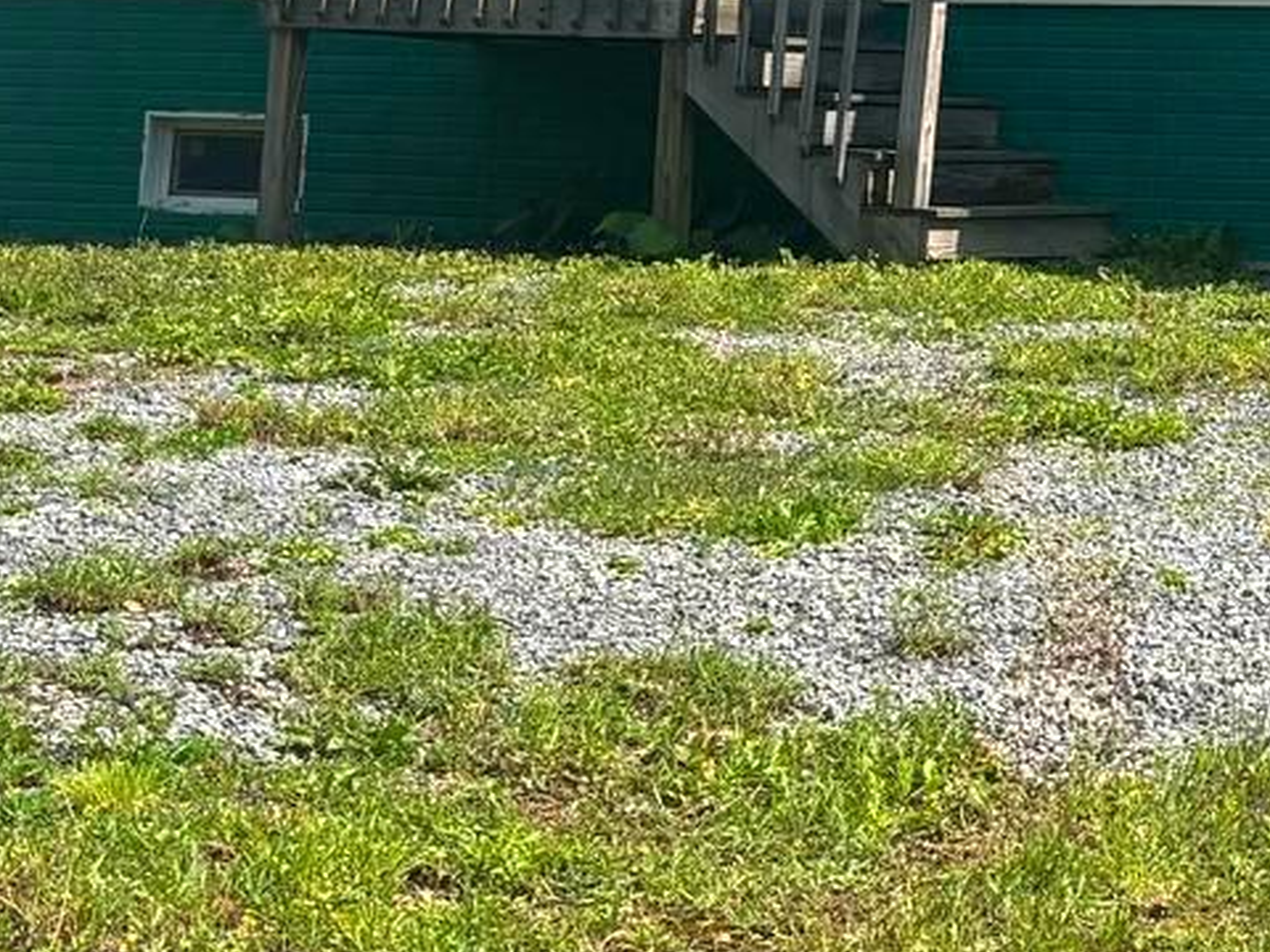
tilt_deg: +7.8
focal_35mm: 111
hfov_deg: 16.8
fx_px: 4072
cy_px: -246
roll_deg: -4.0
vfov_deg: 12.9
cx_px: 1619
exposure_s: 1/3413
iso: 50
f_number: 1.6
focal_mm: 5.96
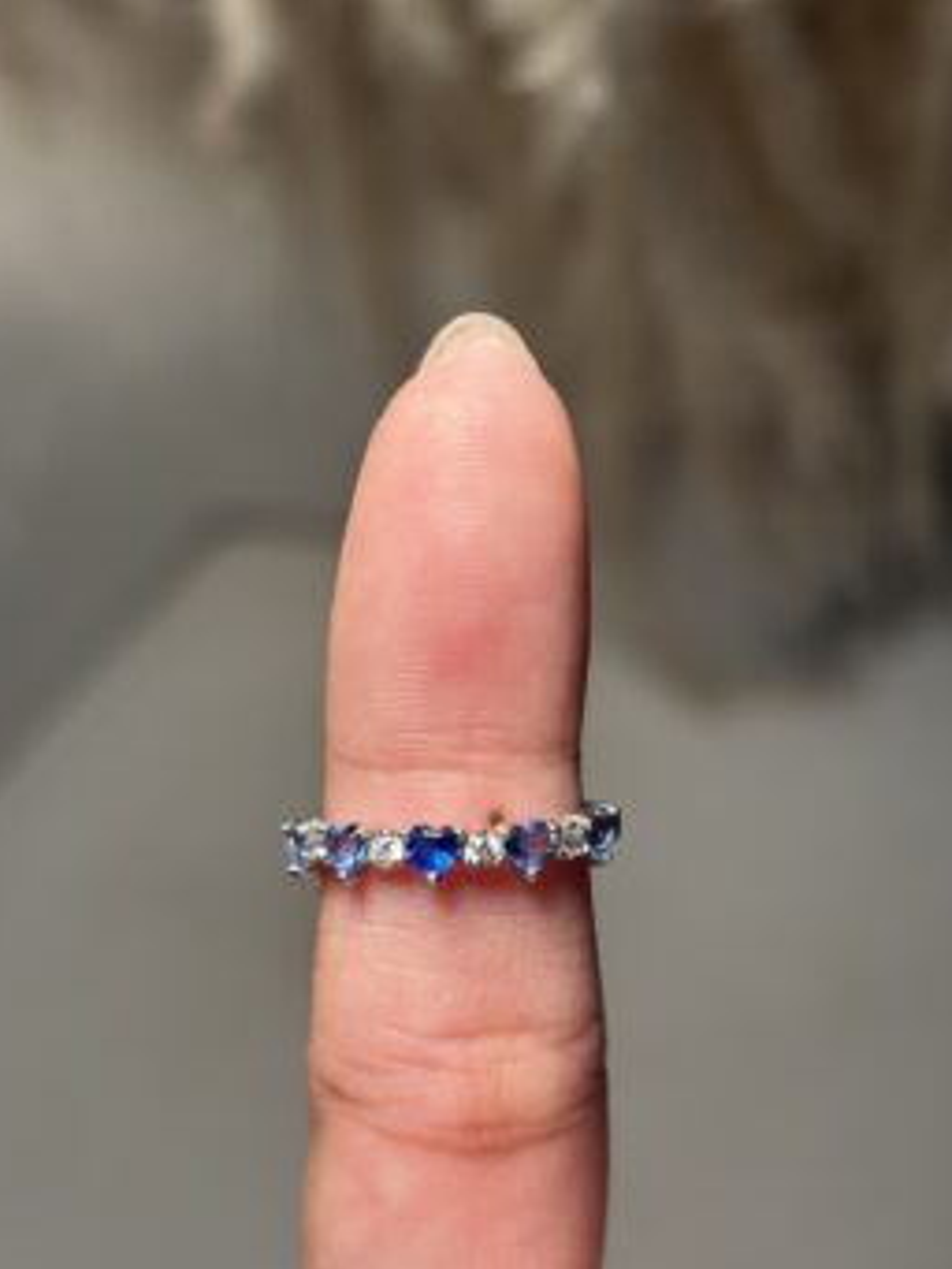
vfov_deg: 31.7
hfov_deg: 24.0
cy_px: 651
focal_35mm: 61
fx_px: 2235
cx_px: 450
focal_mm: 5.96
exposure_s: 1/64
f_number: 1.6
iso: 50
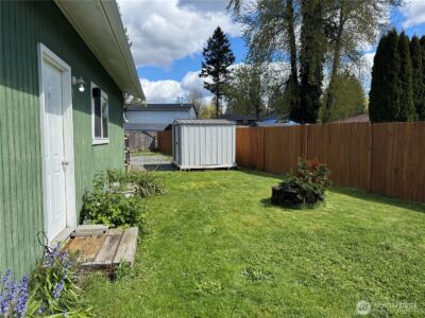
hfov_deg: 71.6
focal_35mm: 24
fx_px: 295
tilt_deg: -3.9
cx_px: 212
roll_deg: -0.1
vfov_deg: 56.8
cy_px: 159
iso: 80
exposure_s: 1/2604
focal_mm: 6.76
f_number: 1.78
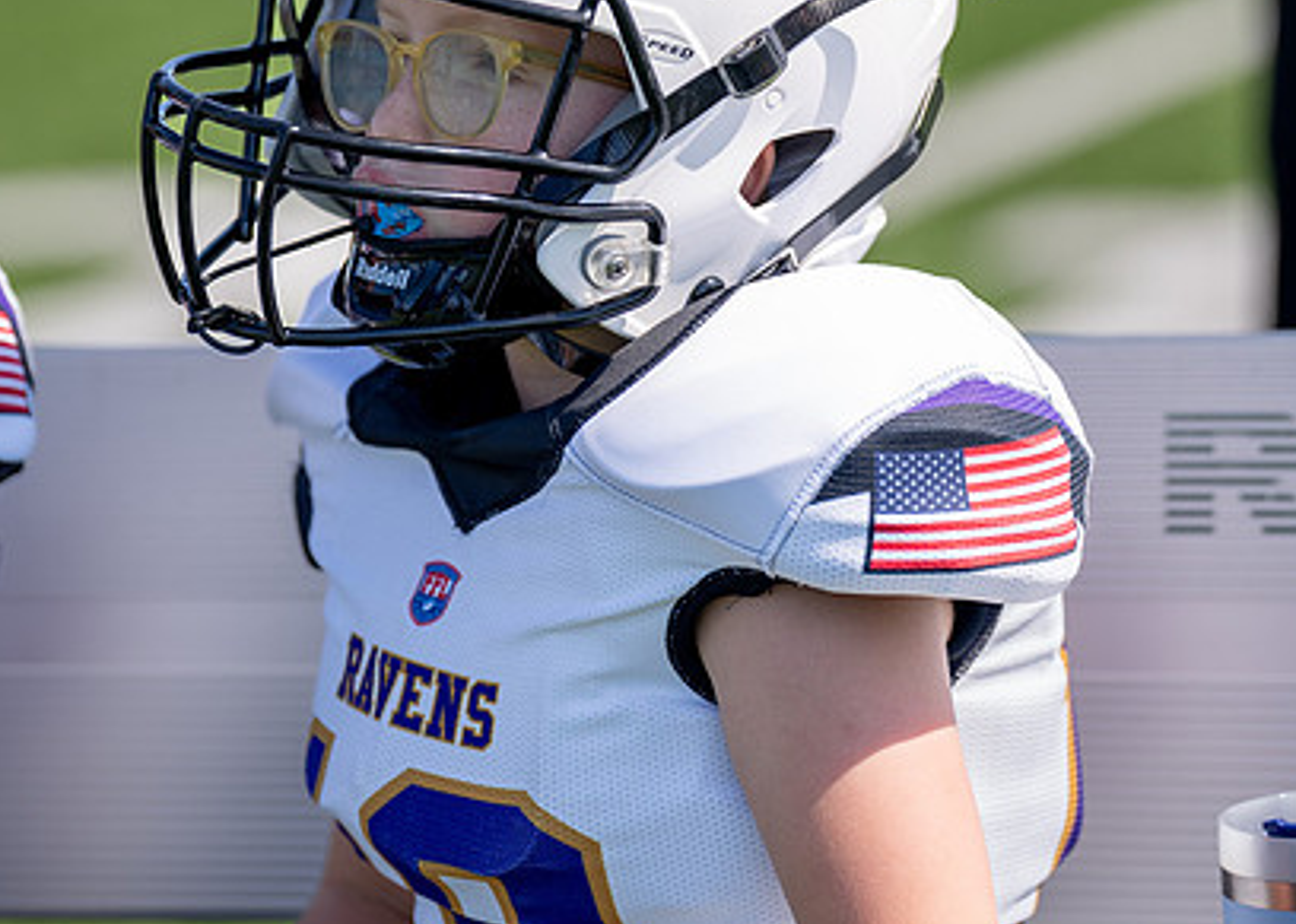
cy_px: 274
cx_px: 568
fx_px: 8278
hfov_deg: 9.0
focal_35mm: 225
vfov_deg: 6.4
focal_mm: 138
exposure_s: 1/2000
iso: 200
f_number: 2.8
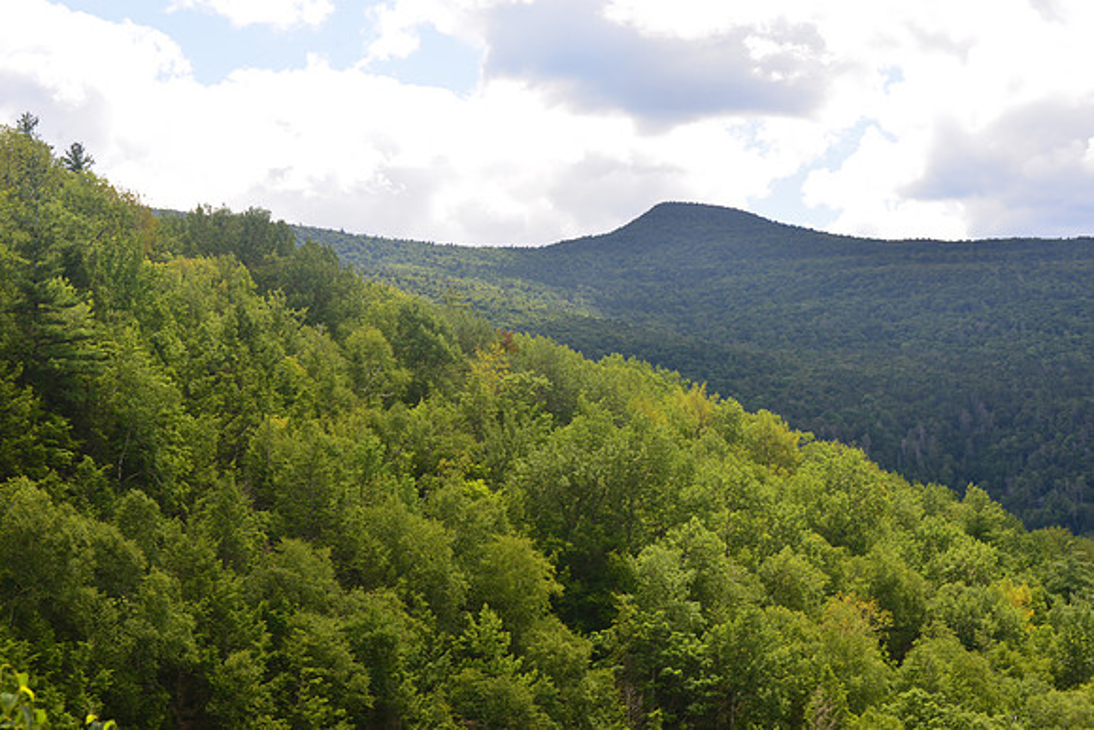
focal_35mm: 70
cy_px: 365
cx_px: 547
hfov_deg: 28.8
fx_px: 2128
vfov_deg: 19.5
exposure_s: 1/60
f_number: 10
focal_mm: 70
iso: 200
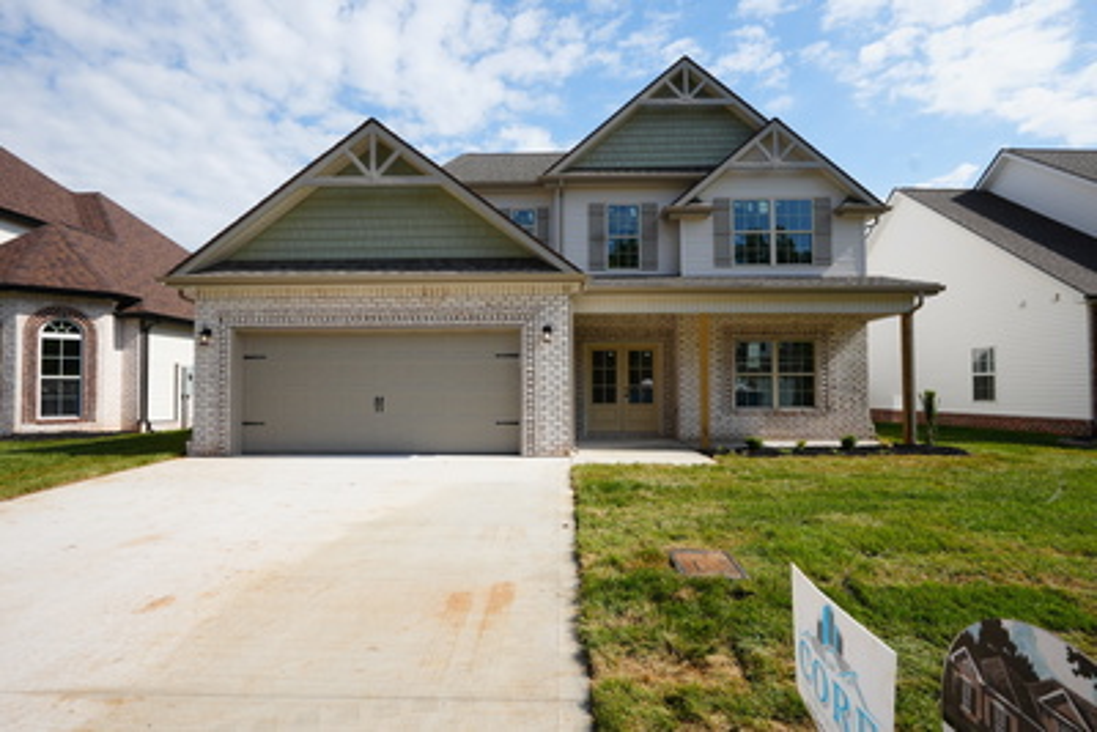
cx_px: 548
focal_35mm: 19
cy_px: 366
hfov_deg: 86.9
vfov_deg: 64.6
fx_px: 579
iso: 100
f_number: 9.5
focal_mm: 13.2
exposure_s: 1/125
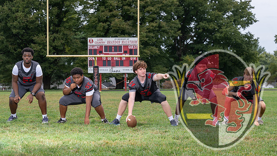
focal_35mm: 95
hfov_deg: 22.5
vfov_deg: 12.8
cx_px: 156
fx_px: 696
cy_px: 89
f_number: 5.6
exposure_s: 1/250
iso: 80
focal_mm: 78
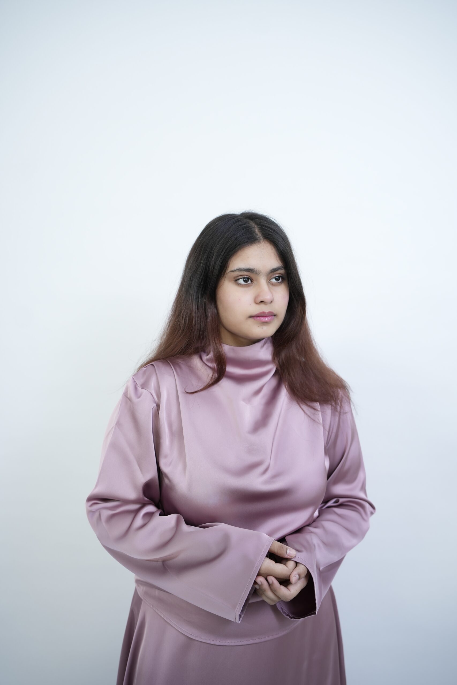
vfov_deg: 54.4
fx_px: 666
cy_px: 342
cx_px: 228
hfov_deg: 37.9
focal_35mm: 35
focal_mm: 35
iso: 400
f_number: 2.5
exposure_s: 1/200
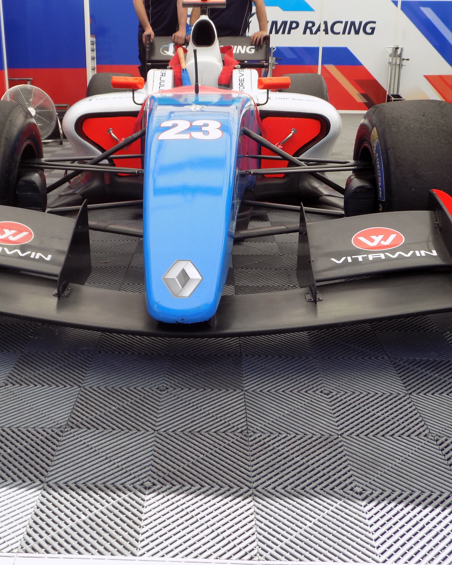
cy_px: 284
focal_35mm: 40
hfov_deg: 37.1
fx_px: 669
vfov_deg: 45.8
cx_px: 174
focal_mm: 5.3
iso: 80
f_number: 3.3
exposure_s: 1/320
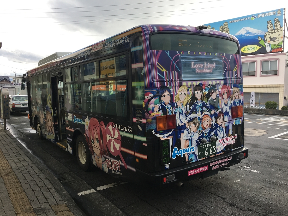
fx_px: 241
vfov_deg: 48.2
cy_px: 108
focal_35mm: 29
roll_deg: -0.1
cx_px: 144
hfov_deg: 61.7
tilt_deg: -3.4
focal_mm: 4.15
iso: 25
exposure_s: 1/326
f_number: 2.2
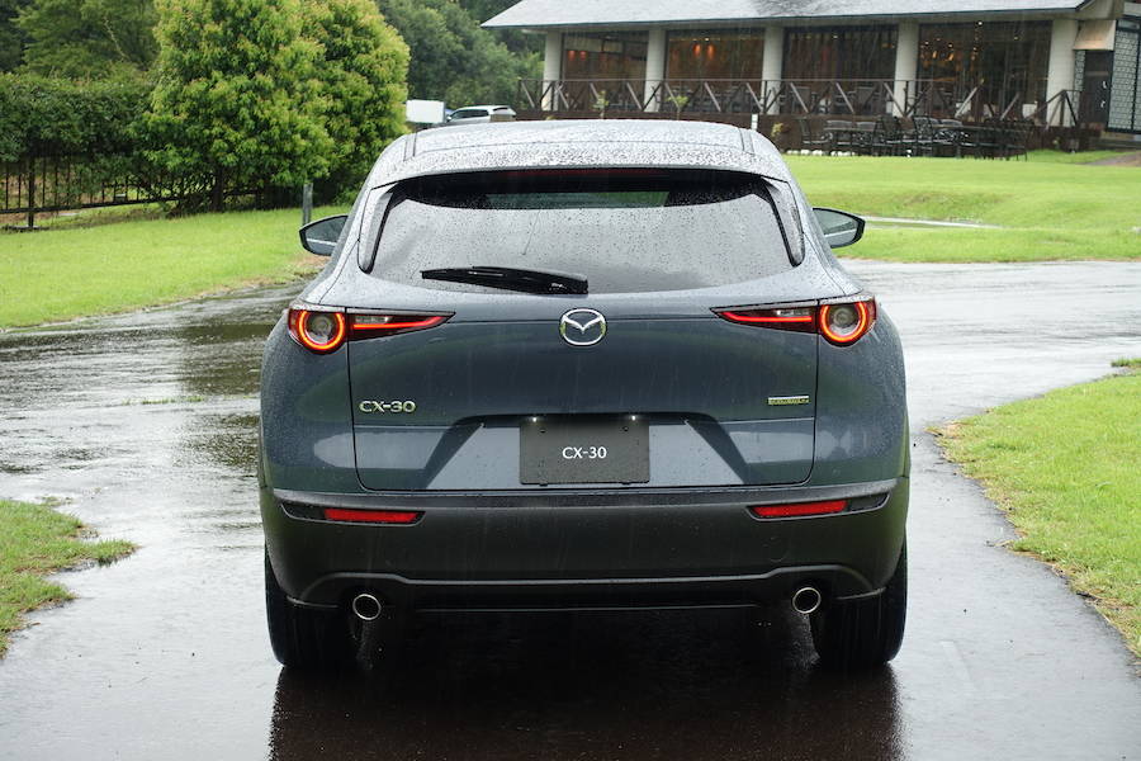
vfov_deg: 19.5
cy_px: 380
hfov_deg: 28.8
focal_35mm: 70
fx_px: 2218
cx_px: 570
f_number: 3.5
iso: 125
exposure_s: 1/80
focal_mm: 25.61
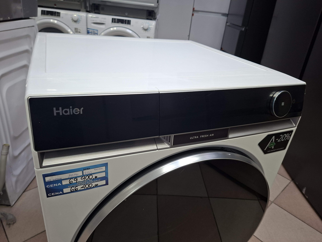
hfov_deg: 73.9
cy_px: 121
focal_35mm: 23
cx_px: 161
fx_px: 214
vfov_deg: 58.9
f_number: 1.8
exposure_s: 1/100
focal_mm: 5.54
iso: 200
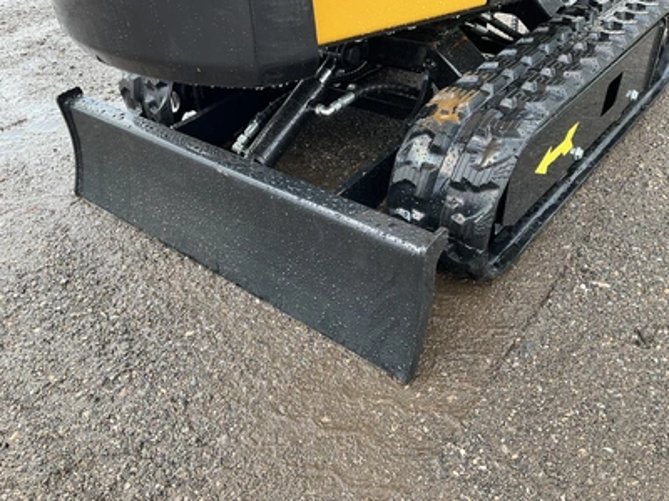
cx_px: 334
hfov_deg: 61.7
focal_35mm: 29
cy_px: 250
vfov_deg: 48.2
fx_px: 560
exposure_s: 1/142
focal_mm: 3
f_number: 1.8
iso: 20
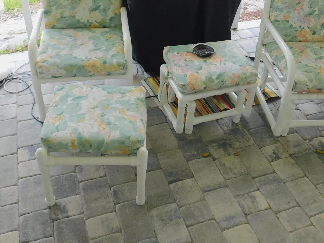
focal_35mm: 40
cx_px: 170
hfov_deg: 46.8
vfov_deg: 35.1
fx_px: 374
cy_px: 58
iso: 125
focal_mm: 4
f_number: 3
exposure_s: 1/125
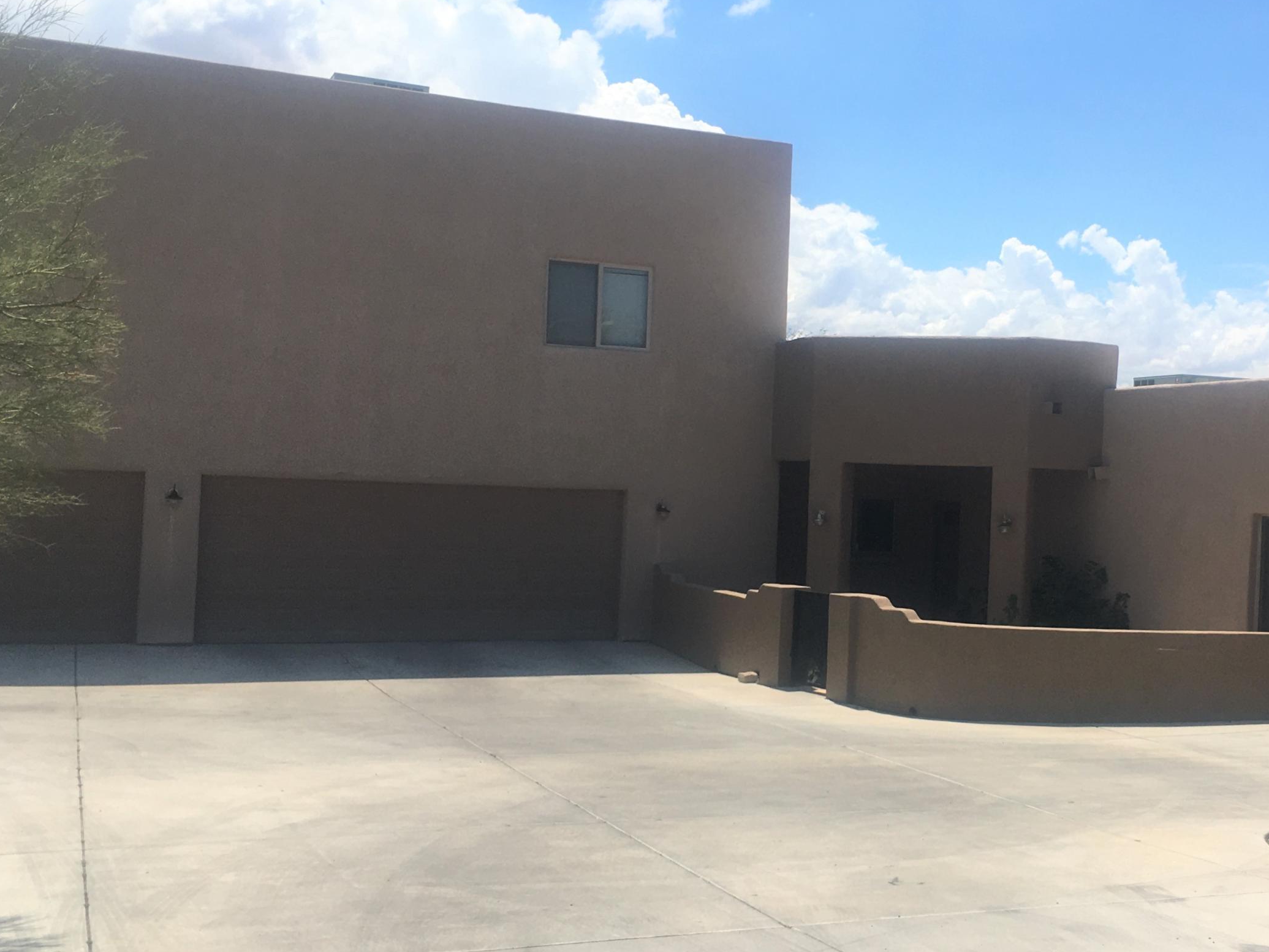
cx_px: 906
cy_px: 466
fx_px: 1540
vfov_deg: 34.3
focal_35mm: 42
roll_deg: +0.1
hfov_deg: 43.7
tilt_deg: +0.2
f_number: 2.2
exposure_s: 1/2481
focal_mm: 4.15
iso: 25
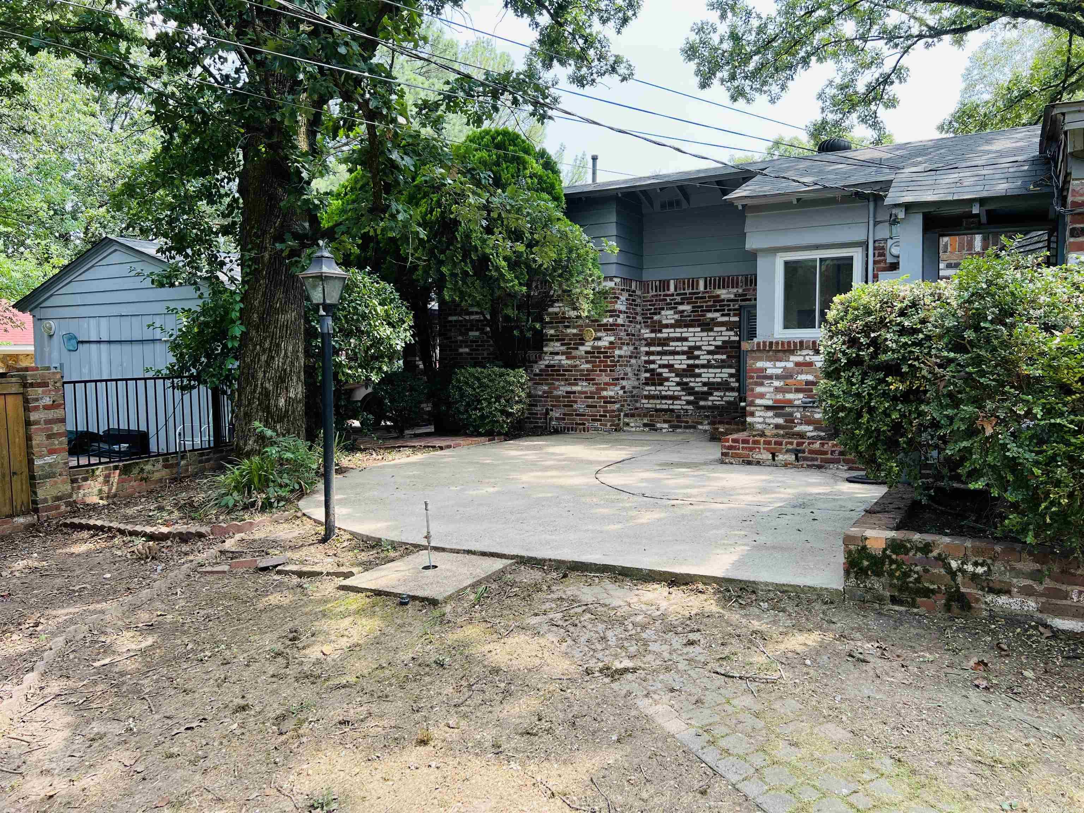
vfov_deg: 53.1
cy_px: 406
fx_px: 814
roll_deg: +0.3
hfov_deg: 67.3
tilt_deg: -3.7
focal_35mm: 26
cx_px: 542
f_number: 1.5
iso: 50
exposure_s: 1/572
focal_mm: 5.7
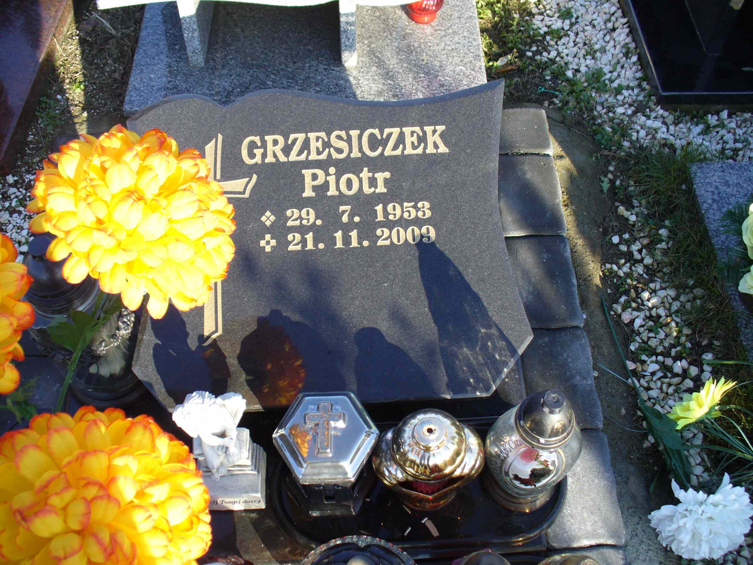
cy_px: 282
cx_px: 376
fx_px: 805
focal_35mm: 37
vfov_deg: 38.7
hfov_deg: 50.1
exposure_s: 1/250
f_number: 2.8
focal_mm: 6.1
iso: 80
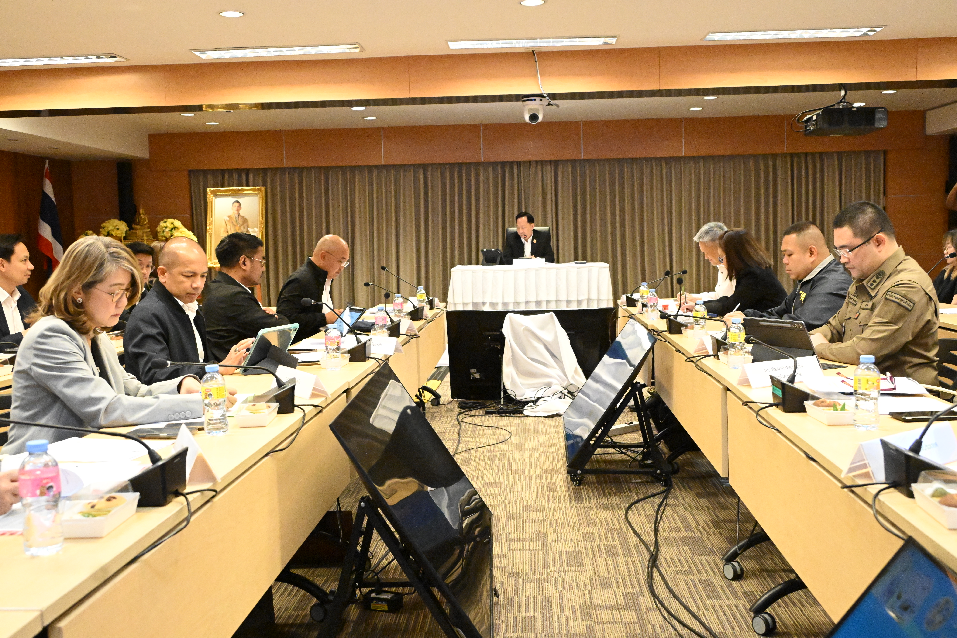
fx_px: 957
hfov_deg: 53.1
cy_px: 324
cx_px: 480
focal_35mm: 36
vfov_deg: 36.9
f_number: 6.3
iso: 25600
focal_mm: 35
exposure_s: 1/500
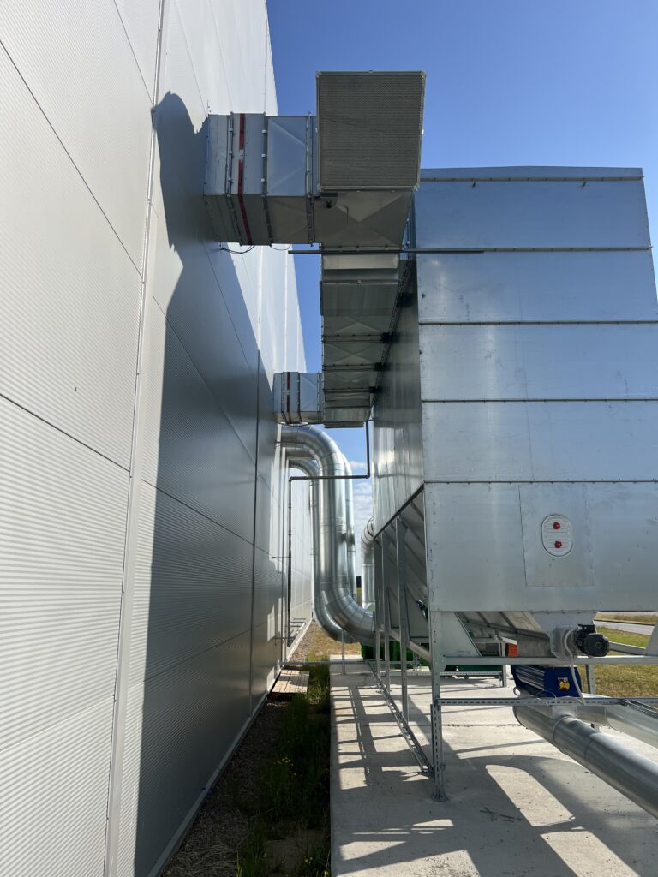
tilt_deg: +14.2
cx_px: 329
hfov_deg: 53.1
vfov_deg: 67.3
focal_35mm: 26
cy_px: 438
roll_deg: +0.3
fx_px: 659
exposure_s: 1/6211
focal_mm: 5.7
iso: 50
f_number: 1.5
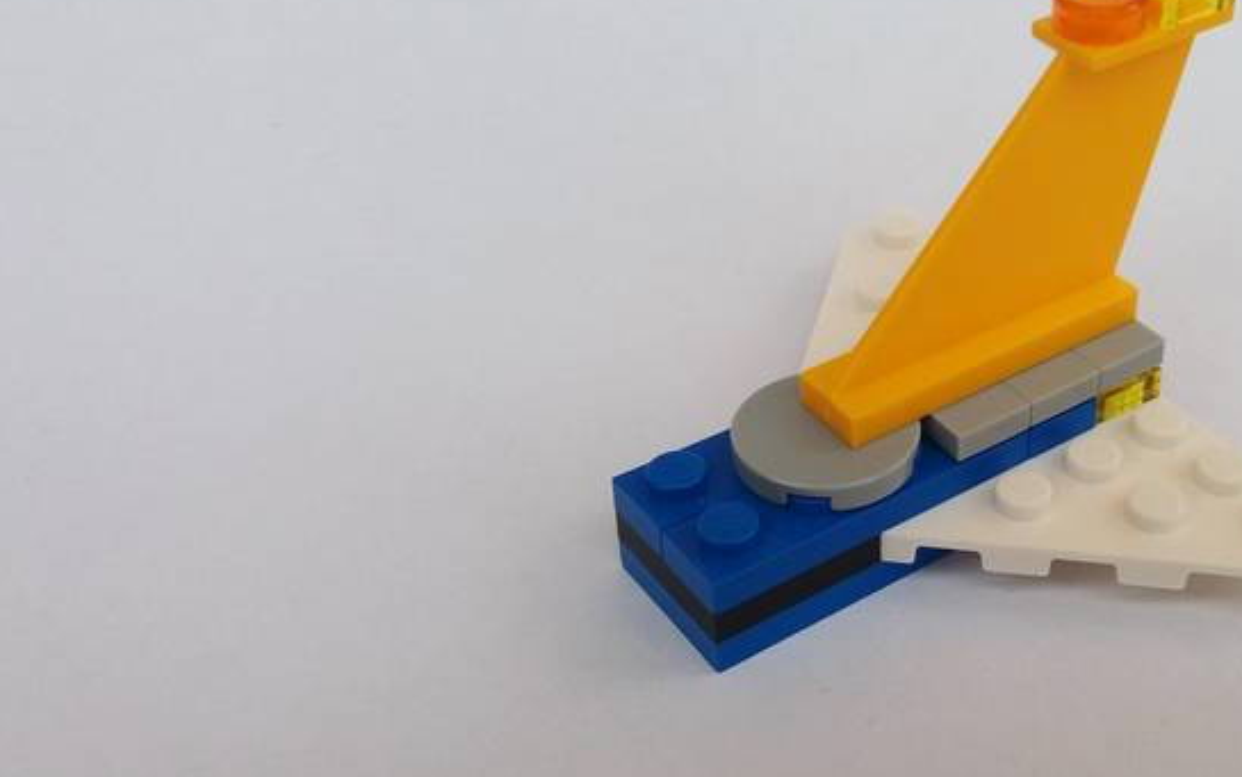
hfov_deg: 39.5
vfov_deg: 26.4
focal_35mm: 49
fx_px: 1659
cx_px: 982
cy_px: 370
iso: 64
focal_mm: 3.7
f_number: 1.9
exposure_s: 1/312
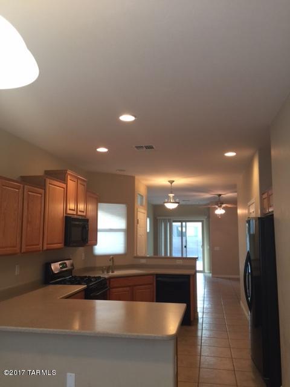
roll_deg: -0.7
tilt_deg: +8.1
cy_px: 194
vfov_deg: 61.7
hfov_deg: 48.2
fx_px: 324
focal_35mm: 29
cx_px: 145
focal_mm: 4.15
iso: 50
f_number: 2.2
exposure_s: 1/15
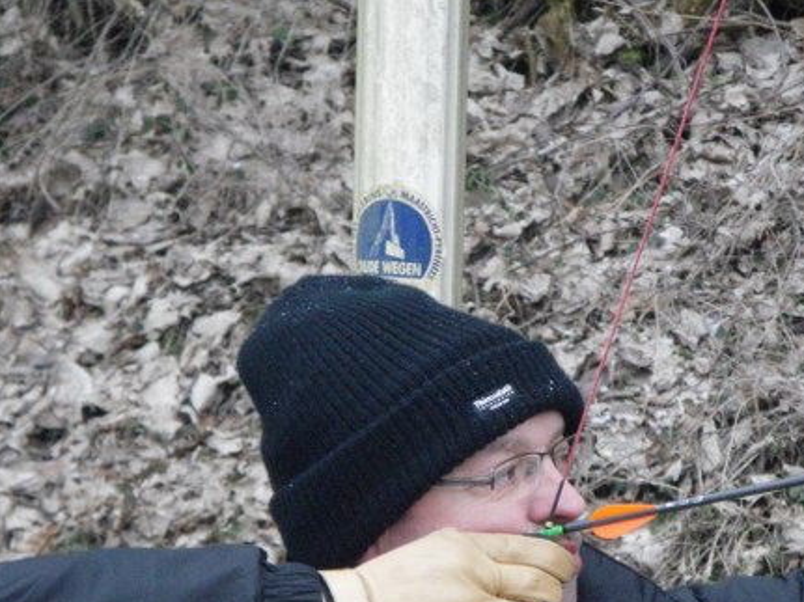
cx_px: 504
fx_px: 4830
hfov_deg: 9.5
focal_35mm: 208
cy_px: 445
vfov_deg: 7.1
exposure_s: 1/250
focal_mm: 25
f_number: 5.5
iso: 500
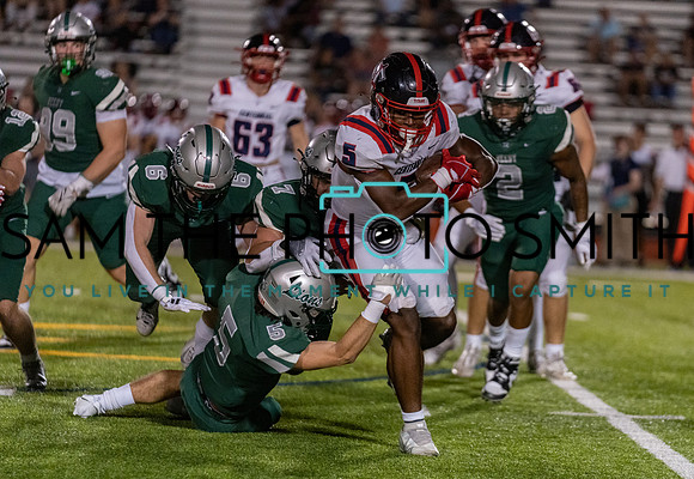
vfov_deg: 6.0
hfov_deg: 8.7
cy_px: 271
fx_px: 4545
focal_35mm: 233
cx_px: 404
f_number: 2.8
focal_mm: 200
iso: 4000
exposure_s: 1/1250
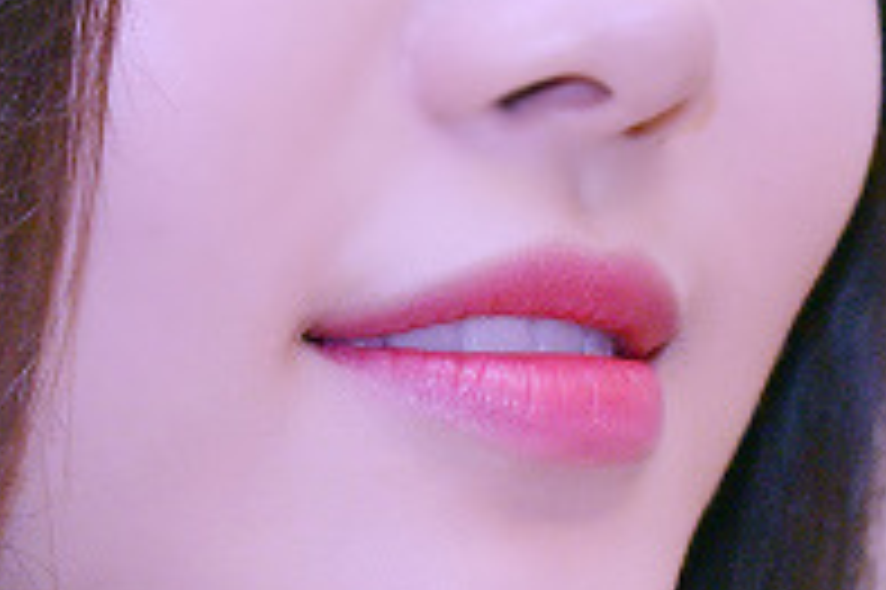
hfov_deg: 3.3
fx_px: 15344
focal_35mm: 624
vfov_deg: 2.2
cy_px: 279
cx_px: 904
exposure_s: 1/320
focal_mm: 120
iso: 1600
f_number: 3.5
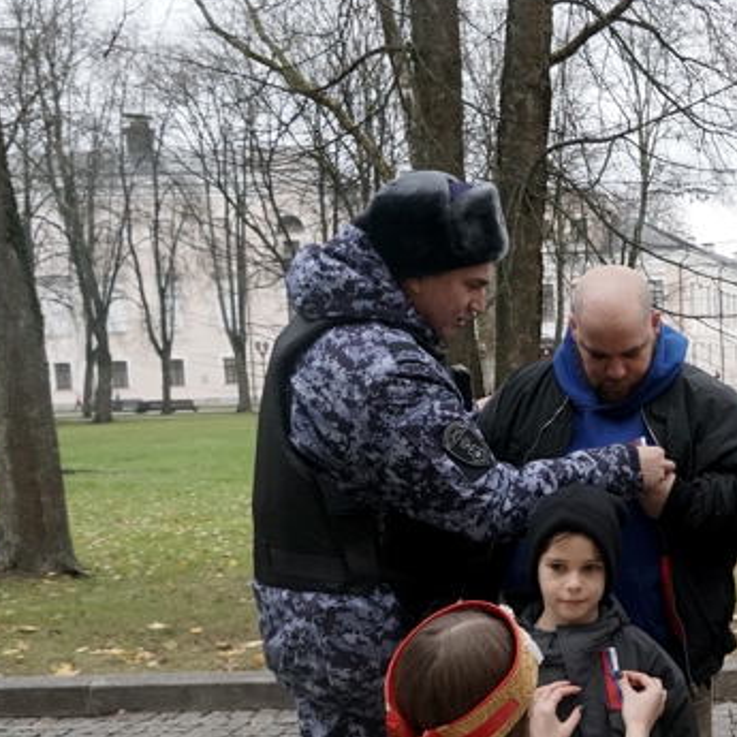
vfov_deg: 33.6
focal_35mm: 50
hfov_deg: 31.4
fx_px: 1204
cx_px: 741
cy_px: 519
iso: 1600
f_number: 5.6
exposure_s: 1/400
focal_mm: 18
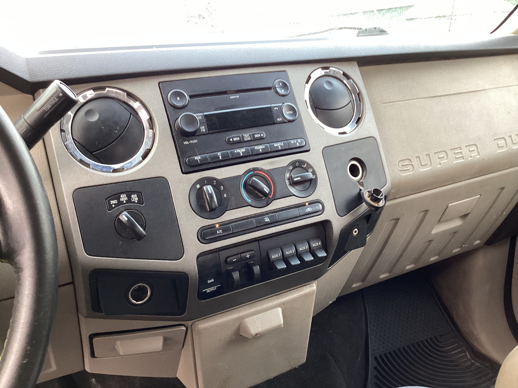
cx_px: 259
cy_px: 194
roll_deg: +3.8
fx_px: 464
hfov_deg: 58.4
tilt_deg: -20.0
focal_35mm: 31
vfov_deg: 45.4
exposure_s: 1/50
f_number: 2.4
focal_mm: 3.3
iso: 100
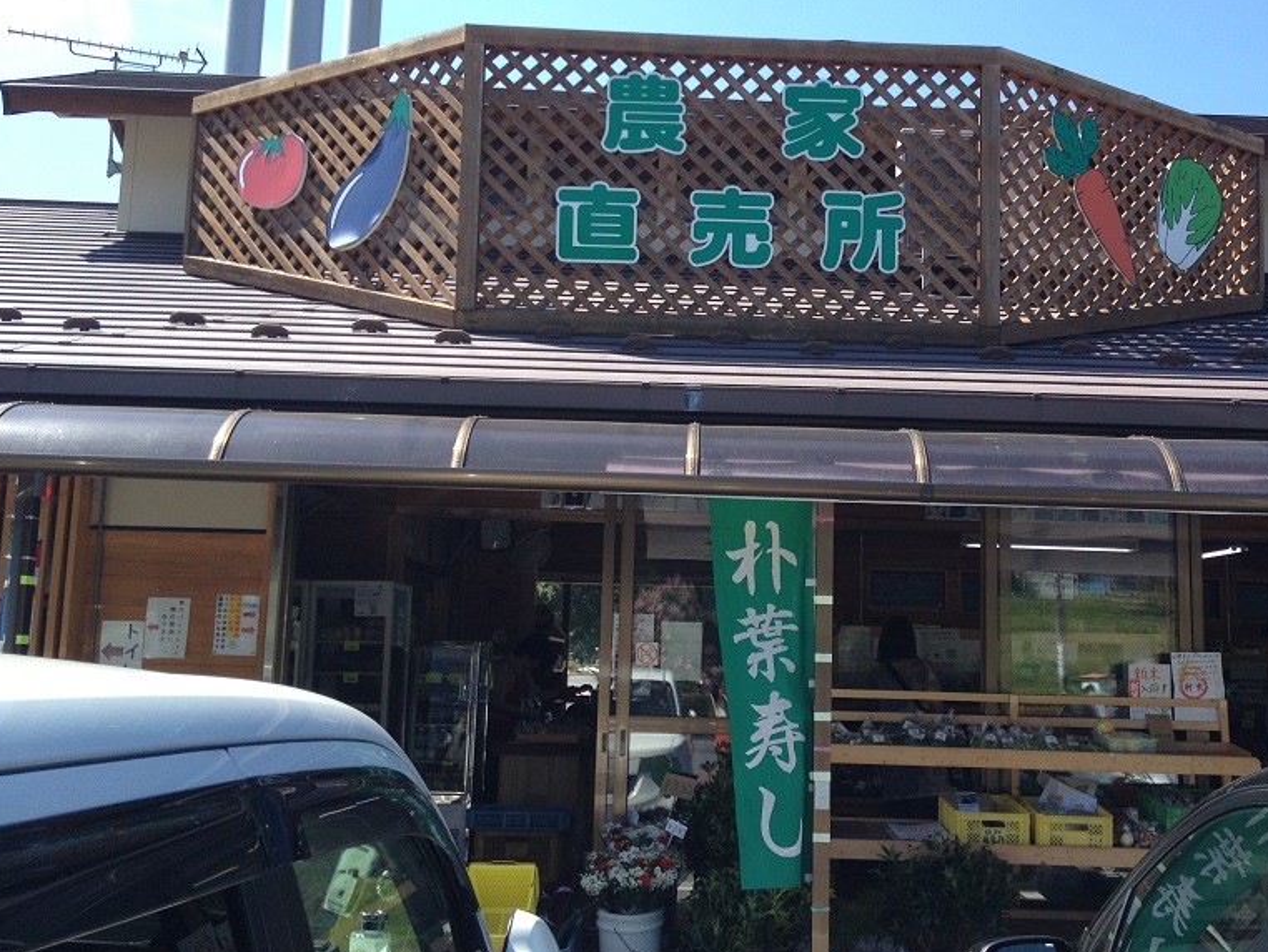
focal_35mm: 45
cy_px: 440
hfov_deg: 41.8
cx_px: 789
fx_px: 1649
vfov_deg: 32.2
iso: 50
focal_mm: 4.28
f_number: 2.4
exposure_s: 1/681
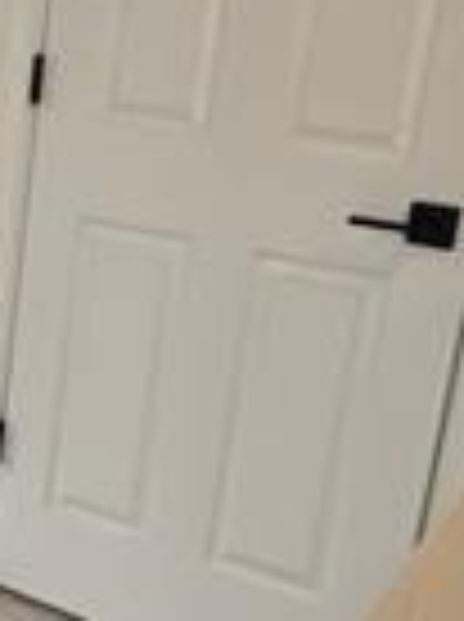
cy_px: 302
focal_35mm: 78
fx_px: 1398
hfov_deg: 15.7
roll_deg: -0.7
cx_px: -401
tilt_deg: -16.5
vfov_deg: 25.1
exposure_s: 1/99
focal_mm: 2.22
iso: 100
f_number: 2.2
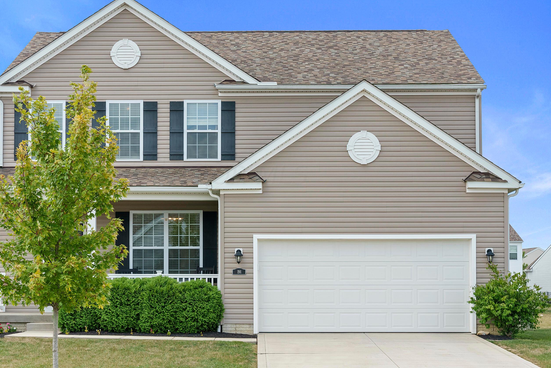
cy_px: 174
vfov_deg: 20.0
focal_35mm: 68
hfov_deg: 29.6
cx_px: 241
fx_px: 1041
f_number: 9
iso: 640
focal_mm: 57
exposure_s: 1/320
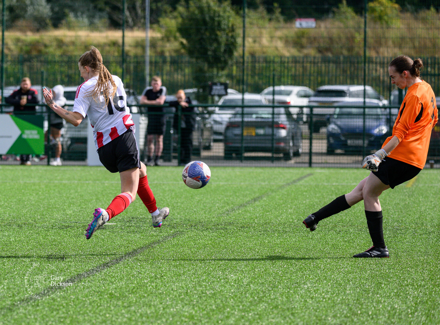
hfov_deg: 7.2
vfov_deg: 5.3
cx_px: 105
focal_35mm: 275
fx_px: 3480
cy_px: 162
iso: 800
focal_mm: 185
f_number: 5
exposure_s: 1/4000
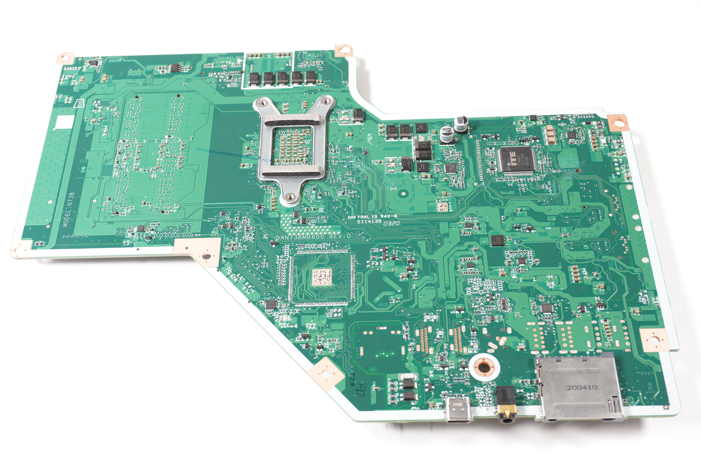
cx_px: 350
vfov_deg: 29.8
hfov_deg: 43.6
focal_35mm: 45
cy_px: 233
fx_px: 875
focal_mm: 30
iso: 1000
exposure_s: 1/160
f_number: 6.3
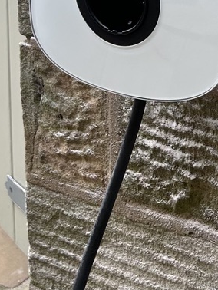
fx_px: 923
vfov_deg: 16.8
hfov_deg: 13.1
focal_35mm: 110
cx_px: 260
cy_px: -87
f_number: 1.5
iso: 50
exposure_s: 1/678
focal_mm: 5.7
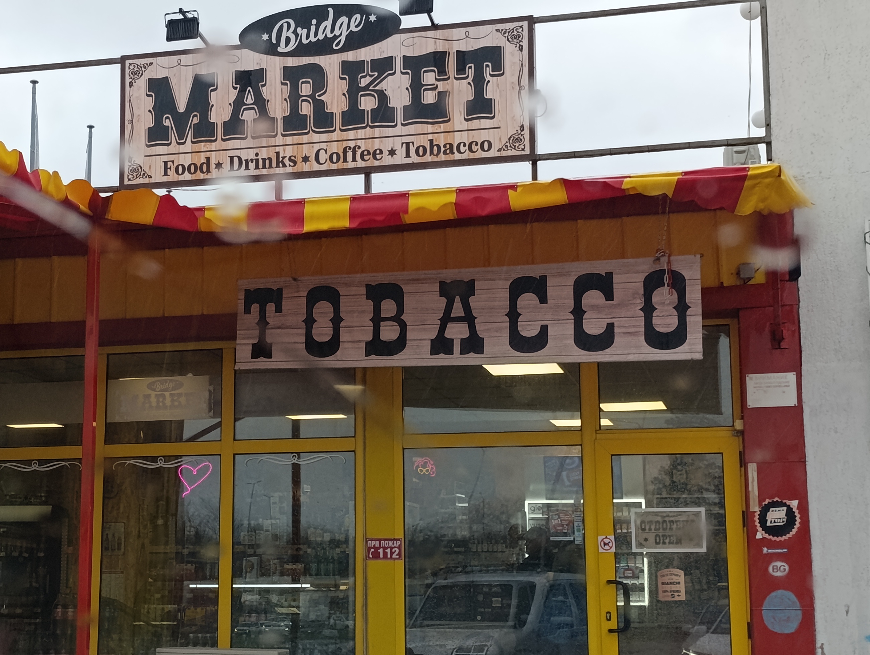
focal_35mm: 36
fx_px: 906
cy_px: 345
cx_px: 281
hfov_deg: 50.3
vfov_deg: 39.7
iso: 64
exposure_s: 1/100
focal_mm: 6.14
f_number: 1.6
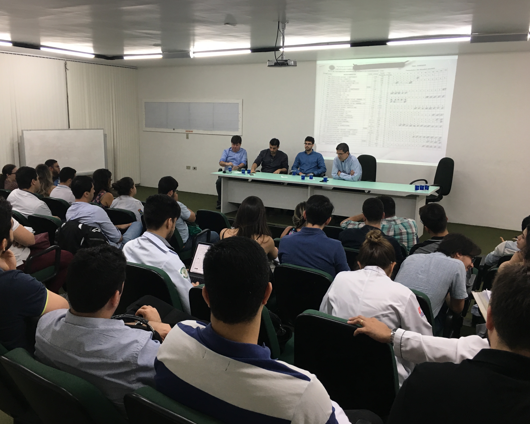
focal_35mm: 31
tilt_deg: -10.5
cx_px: 249
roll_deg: -1.5
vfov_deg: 47.1
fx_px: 486
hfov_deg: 57.1
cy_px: 210
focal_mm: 4.15
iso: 80
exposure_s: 1/30
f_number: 2.2
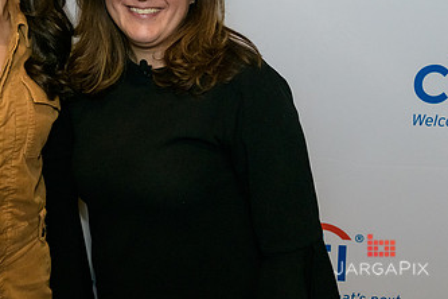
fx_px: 946
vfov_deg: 17.6
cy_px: 5
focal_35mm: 76
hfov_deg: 26.0
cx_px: 66
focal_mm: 38
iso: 1600
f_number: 5
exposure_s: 1/125
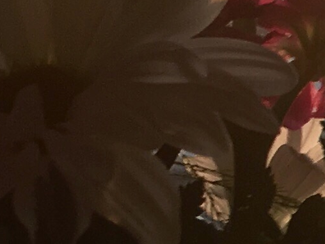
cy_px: 413
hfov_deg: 7.9
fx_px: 2159
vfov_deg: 6.3
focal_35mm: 230
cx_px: 822
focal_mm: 4.15
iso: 25
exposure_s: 1/120
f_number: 2.2
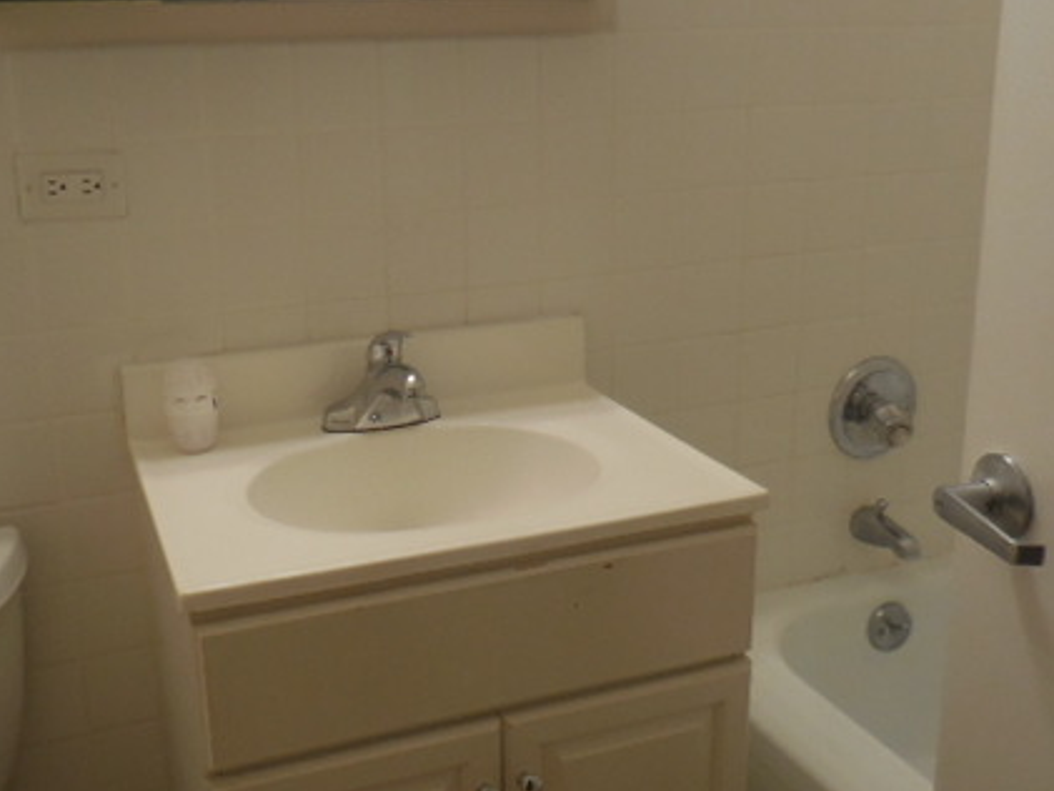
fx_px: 1157
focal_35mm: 38
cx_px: 468
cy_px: 375
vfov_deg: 37.7
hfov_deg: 48.9
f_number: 3.3
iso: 140
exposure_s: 1/30
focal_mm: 4.5
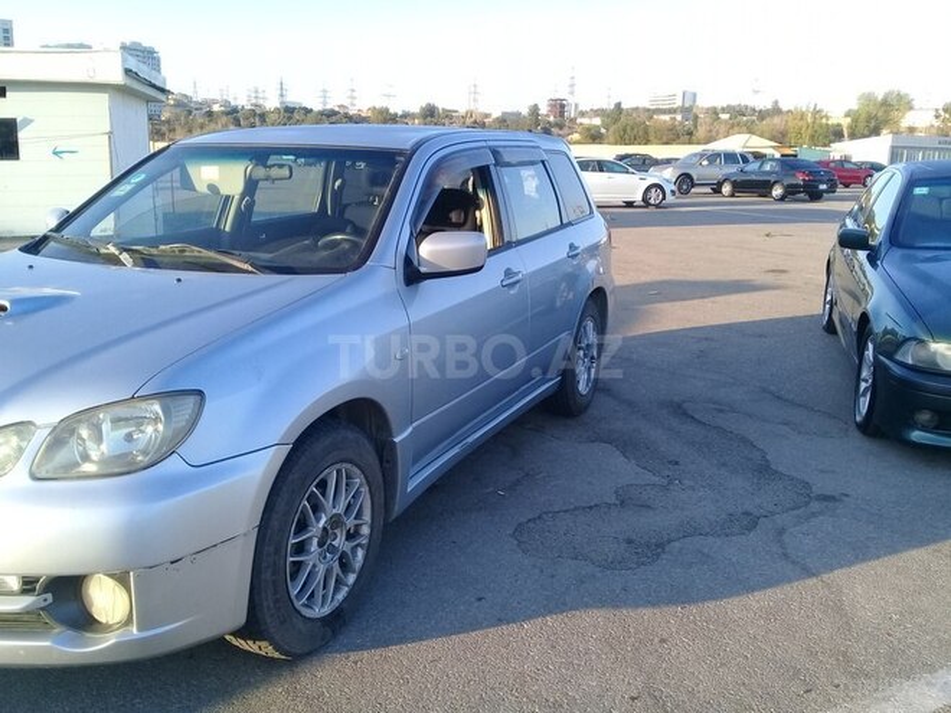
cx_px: 476
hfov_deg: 58.4
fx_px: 852
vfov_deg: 45.4
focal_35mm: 31
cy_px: 356
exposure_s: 1/245
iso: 50
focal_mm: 3.3
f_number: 2.2
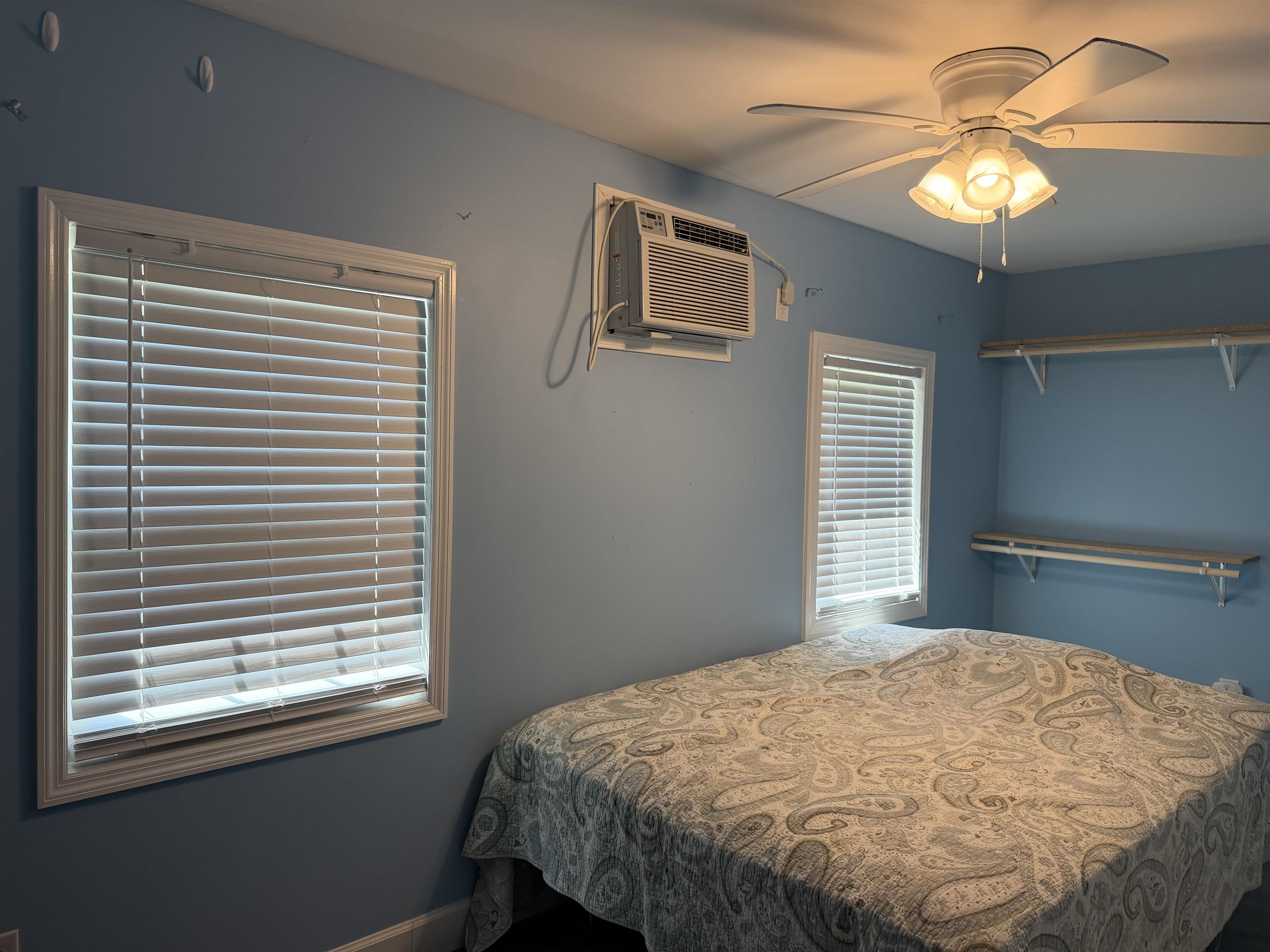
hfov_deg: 71.6
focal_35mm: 24
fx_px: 881
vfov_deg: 56.8
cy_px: 476
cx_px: 635
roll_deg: -3.2
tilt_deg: -1.8
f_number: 1.78
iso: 160
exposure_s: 1/120
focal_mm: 6.76
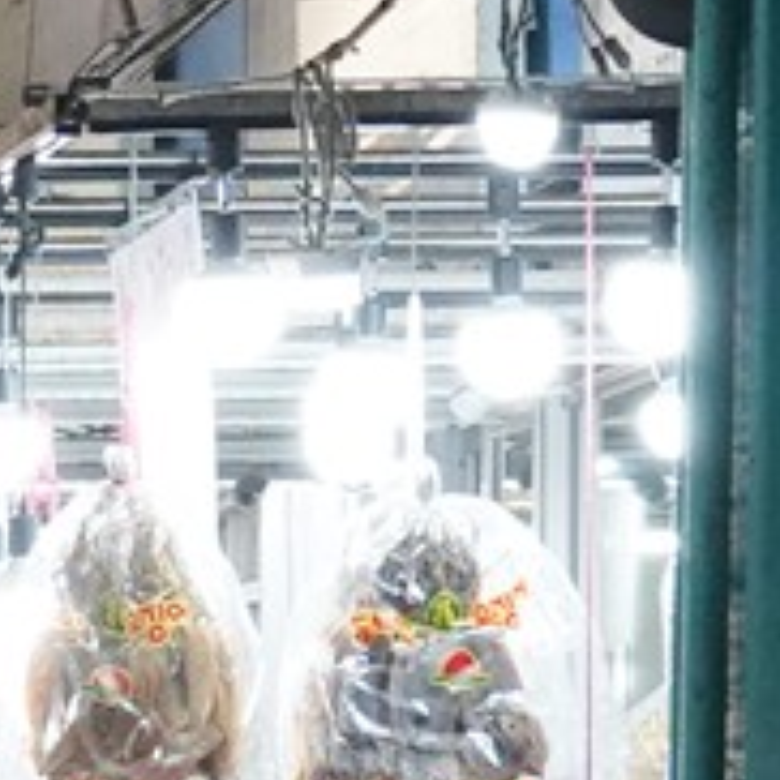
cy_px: 1281
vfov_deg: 4.0
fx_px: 11166
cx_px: -1543
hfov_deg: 3.9
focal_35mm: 438
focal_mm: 47
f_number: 9
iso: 3200
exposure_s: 1/100
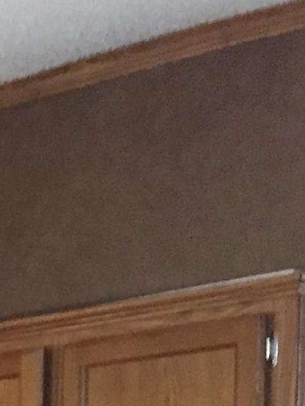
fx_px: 1880
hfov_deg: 7.5
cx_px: -767
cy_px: 830
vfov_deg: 11.1
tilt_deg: -6.1
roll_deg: +1.1
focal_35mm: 160
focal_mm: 4.15
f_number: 2.2
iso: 250
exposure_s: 1/17
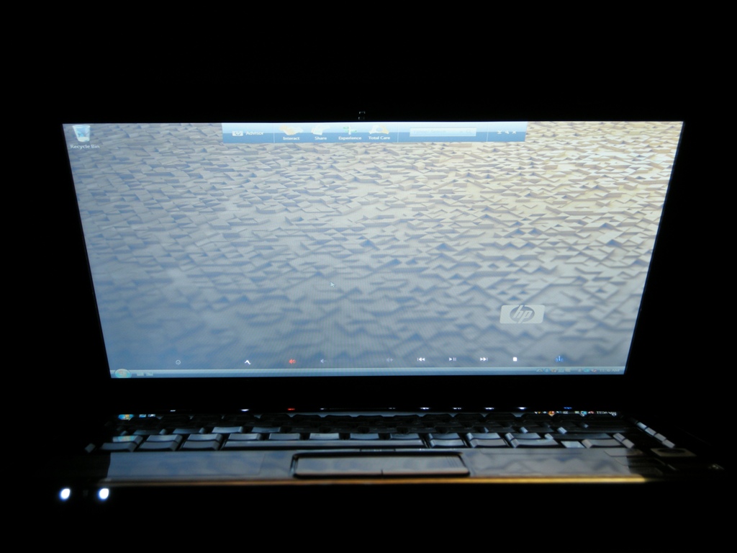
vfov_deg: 24.4
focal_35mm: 60
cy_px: 276
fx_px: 1277
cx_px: 368
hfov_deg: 32.2
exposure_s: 1/3.9
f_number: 3.5
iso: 100
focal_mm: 12.9
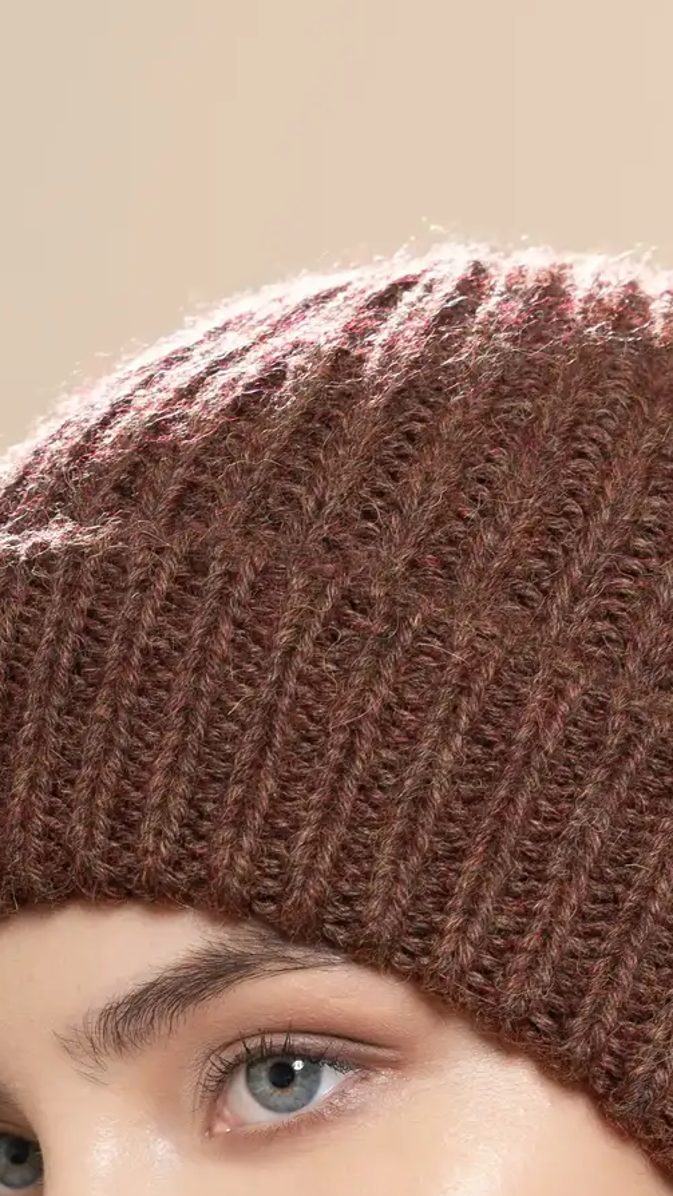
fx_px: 6661
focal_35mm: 210
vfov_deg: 10.1
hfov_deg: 5.8
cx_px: 415
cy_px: 1472
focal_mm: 70
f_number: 7.1
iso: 100
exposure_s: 1/250
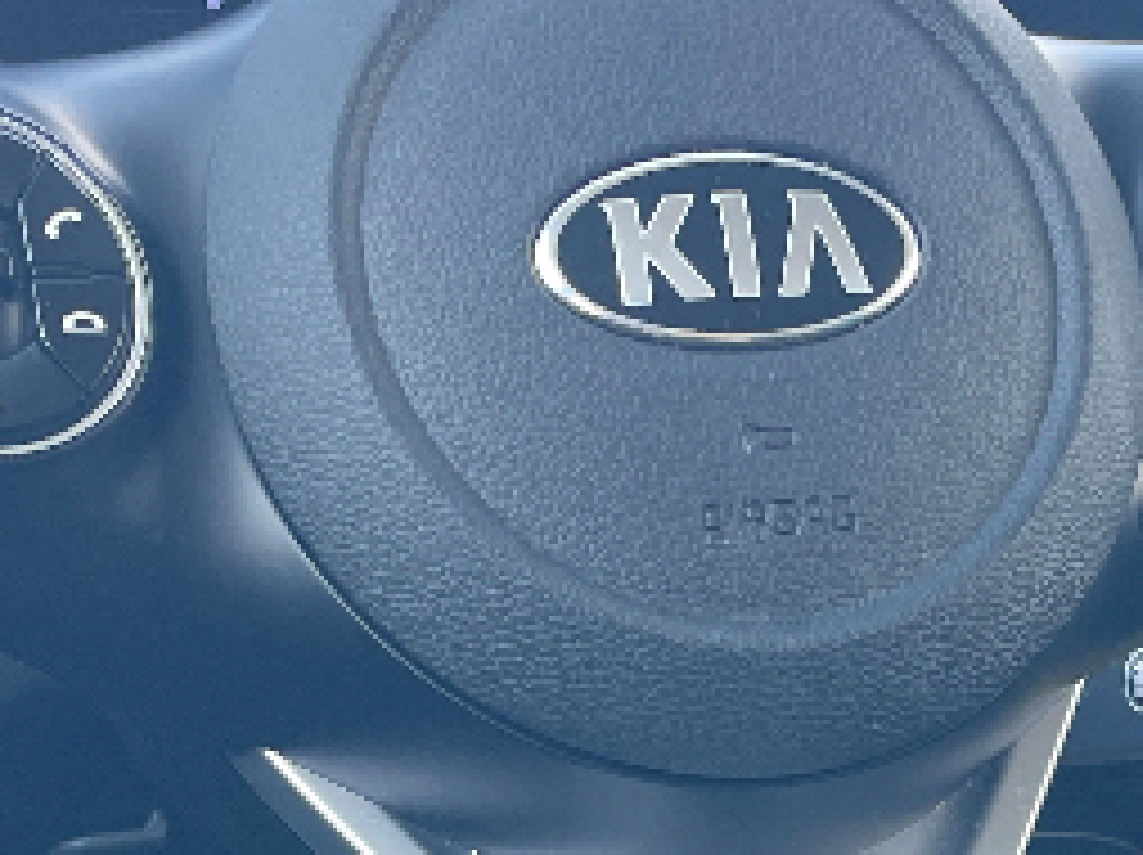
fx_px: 3464
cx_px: 832
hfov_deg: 18.6
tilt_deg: -21.4
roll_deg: -2.9
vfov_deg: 13.6
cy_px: 1066
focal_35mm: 105
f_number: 1.6
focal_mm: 4.2
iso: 80
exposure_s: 1/121
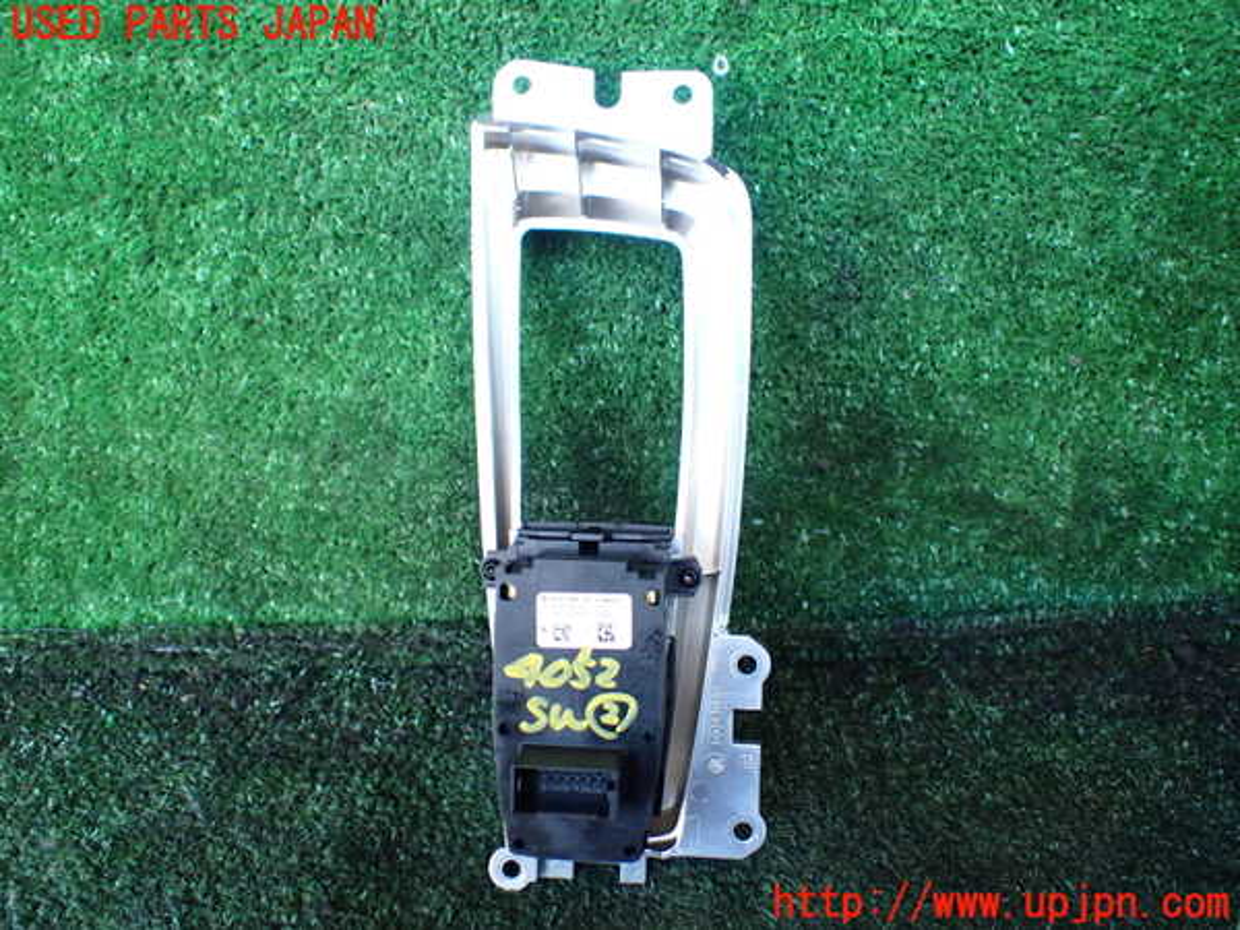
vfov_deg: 46.8
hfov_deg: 60.0
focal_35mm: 30
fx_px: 1075
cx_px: 620
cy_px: 465
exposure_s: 1/125
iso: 640
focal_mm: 5.4
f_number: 2.3
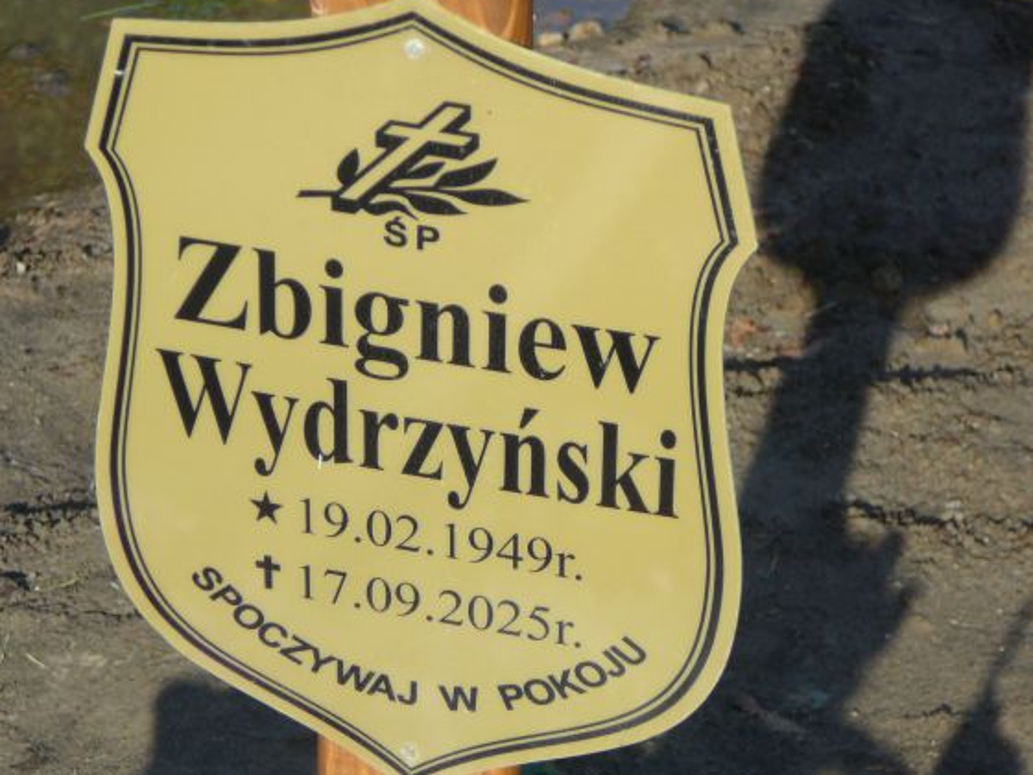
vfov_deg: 11.6
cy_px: 415
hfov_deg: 15.4
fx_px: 3820
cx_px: 457
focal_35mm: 128
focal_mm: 16.6
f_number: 3.9
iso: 80
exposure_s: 1/640
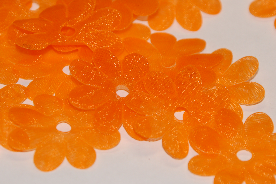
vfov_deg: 5.6
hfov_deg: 8.4
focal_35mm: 245
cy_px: 65
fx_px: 1877
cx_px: 193
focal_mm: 110
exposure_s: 1/60
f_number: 5.6
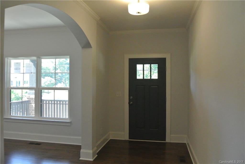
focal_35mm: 28
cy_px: 82
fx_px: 191
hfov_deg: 65.4
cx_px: 122
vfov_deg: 46.5
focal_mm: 10.7
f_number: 3.5
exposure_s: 1/125
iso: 1600
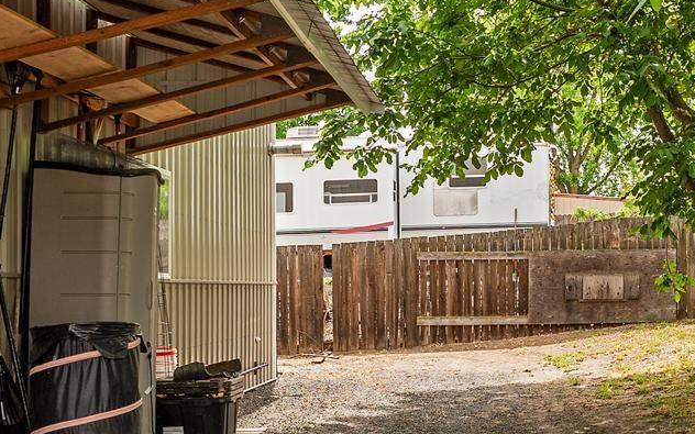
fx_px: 1250
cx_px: 562
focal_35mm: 66
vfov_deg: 19.5
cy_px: 340
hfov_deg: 30.3
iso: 100
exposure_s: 1/50
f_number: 8
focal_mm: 20
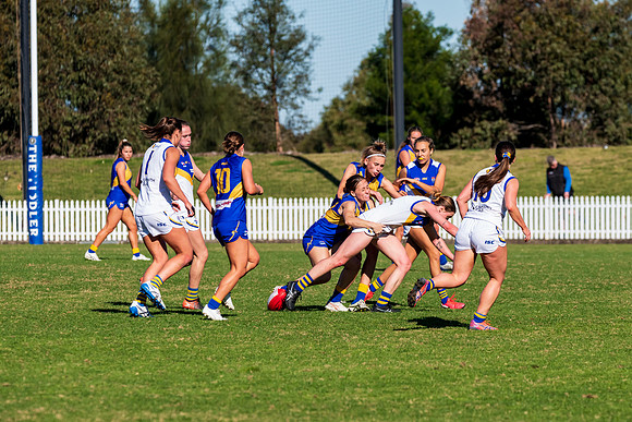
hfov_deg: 6.0
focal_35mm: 343
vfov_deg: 4.0
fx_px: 6028
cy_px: 233
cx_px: 349
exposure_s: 1/2000
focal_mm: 300
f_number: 9
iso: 800
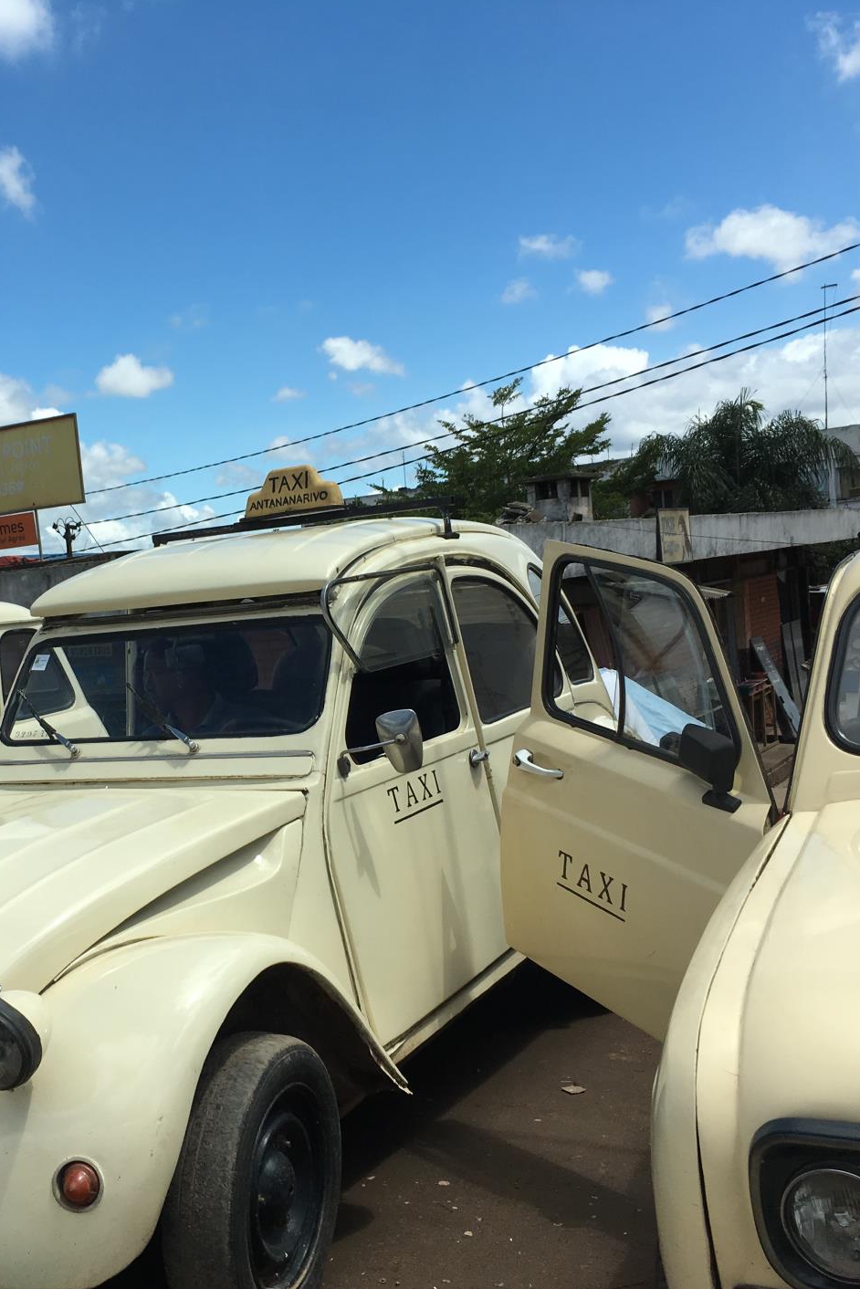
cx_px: 215
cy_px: 651
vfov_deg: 47.4
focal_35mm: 41
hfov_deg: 32.0
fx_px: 1468
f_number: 2.2
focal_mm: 4.15
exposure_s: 1/1508
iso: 25
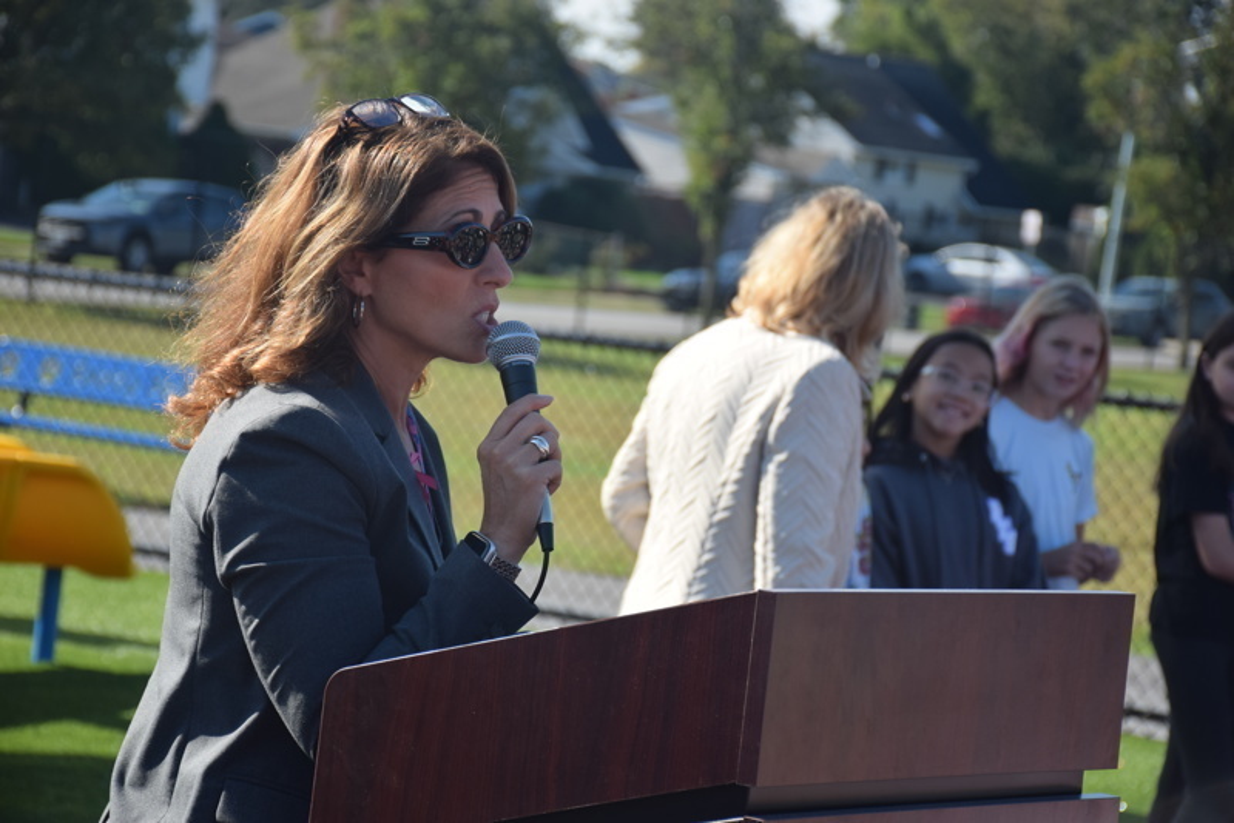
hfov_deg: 15.2
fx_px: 4629
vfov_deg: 10.2
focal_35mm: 135
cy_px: 412
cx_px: 617
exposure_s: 1/500
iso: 200
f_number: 5.6
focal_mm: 90
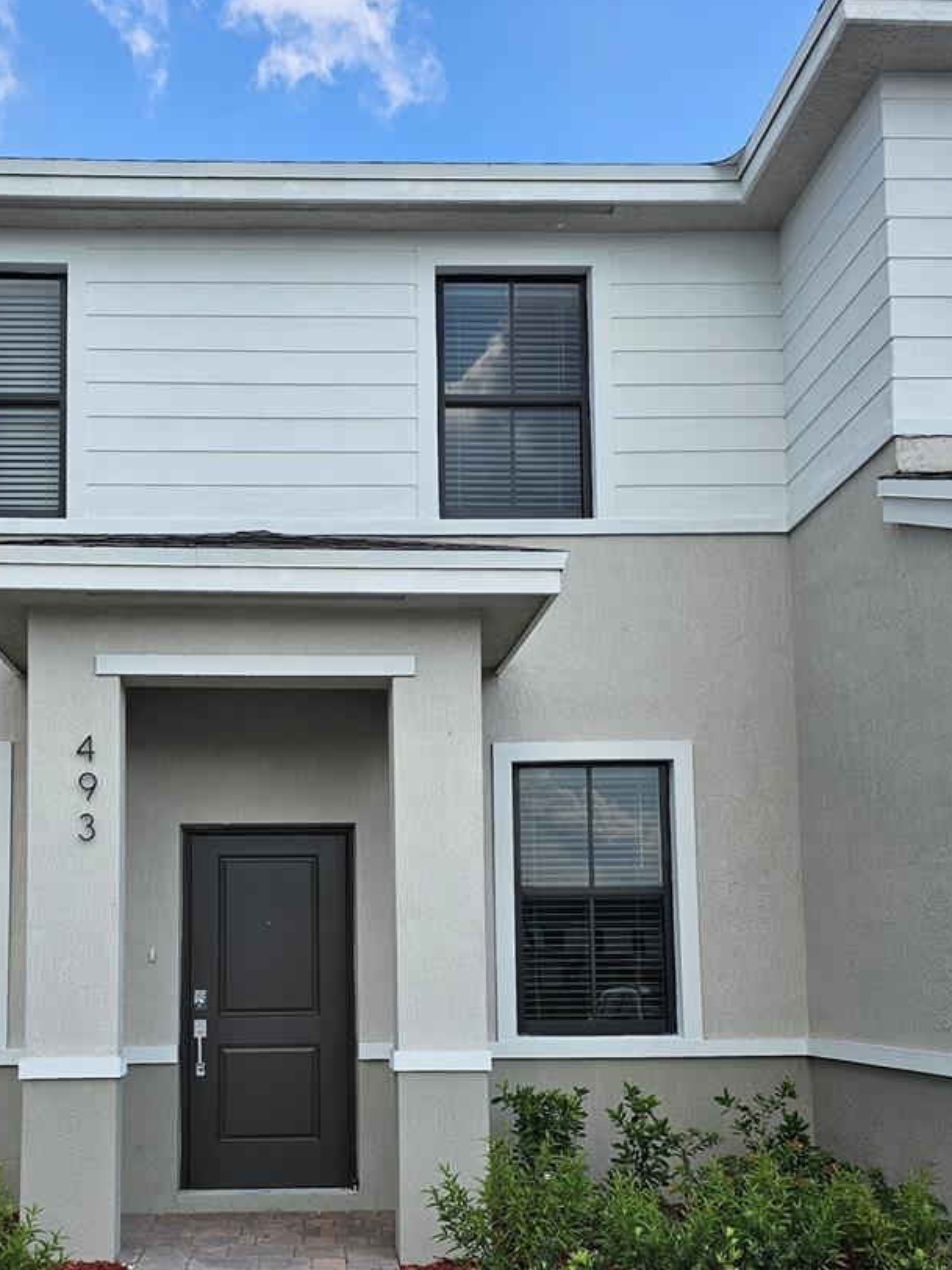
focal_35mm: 34
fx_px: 1247
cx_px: 336
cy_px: 882
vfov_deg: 52.5
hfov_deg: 41.4
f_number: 1.7
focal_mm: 6.3
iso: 10
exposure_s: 1/709
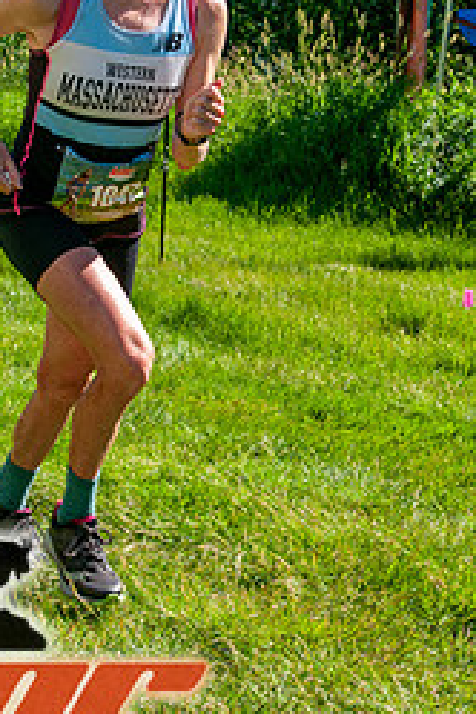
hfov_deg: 14.8
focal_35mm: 92
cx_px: 159
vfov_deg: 22.0
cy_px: 212
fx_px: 1825
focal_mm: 34
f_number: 8
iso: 200
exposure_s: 1/400
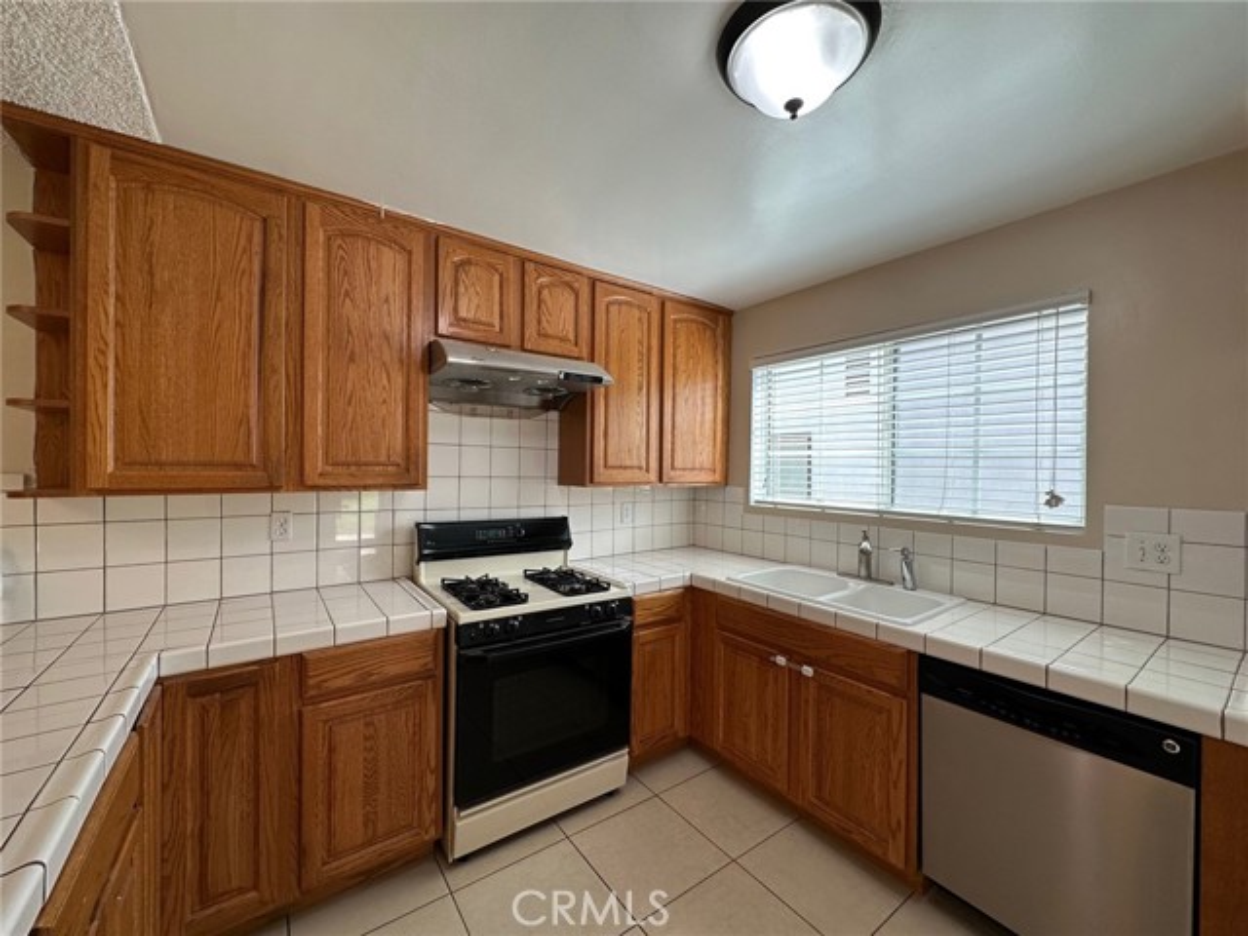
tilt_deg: -0.5
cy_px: 468
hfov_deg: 102.1
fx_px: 505
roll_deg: -1.3
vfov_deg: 85.7
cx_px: 624
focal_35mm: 14
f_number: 2.2
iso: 40
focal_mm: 2.22
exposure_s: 1/120
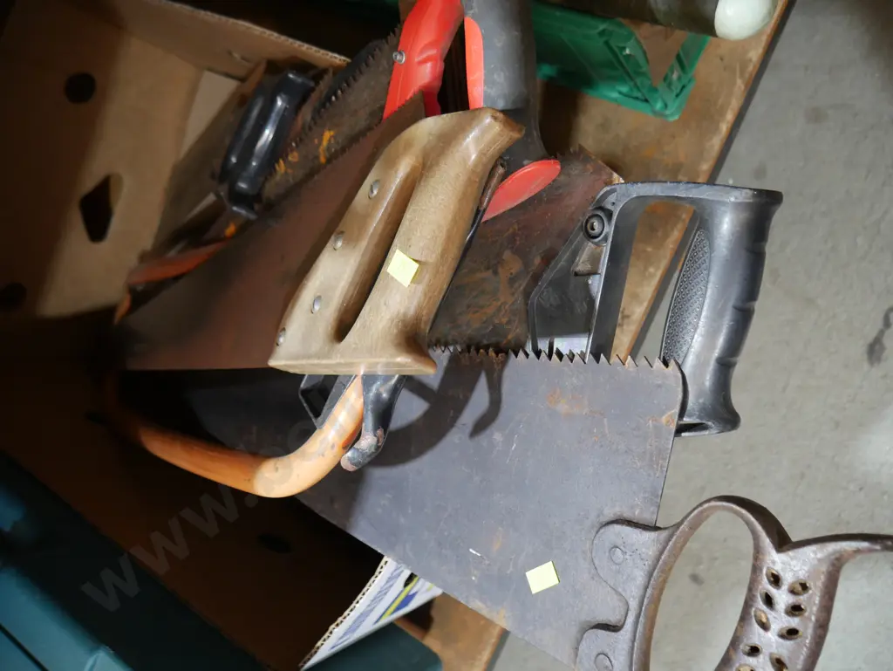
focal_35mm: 28
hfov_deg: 63.4
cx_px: 446
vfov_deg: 49.8
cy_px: 336
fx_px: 723
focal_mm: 14
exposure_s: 1/60
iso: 1000
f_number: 3.5
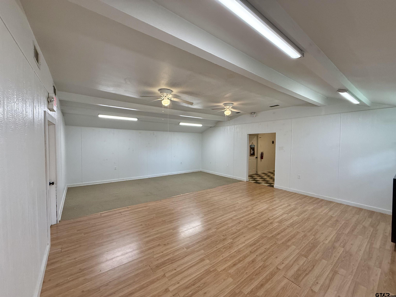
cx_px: 198
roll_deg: +0.2
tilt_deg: -0.7
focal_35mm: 14
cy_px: 148
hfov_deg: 102.1
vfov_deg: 85.7
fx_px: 160
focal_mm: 2.22
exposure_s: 1/120
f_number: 2.2
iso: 250
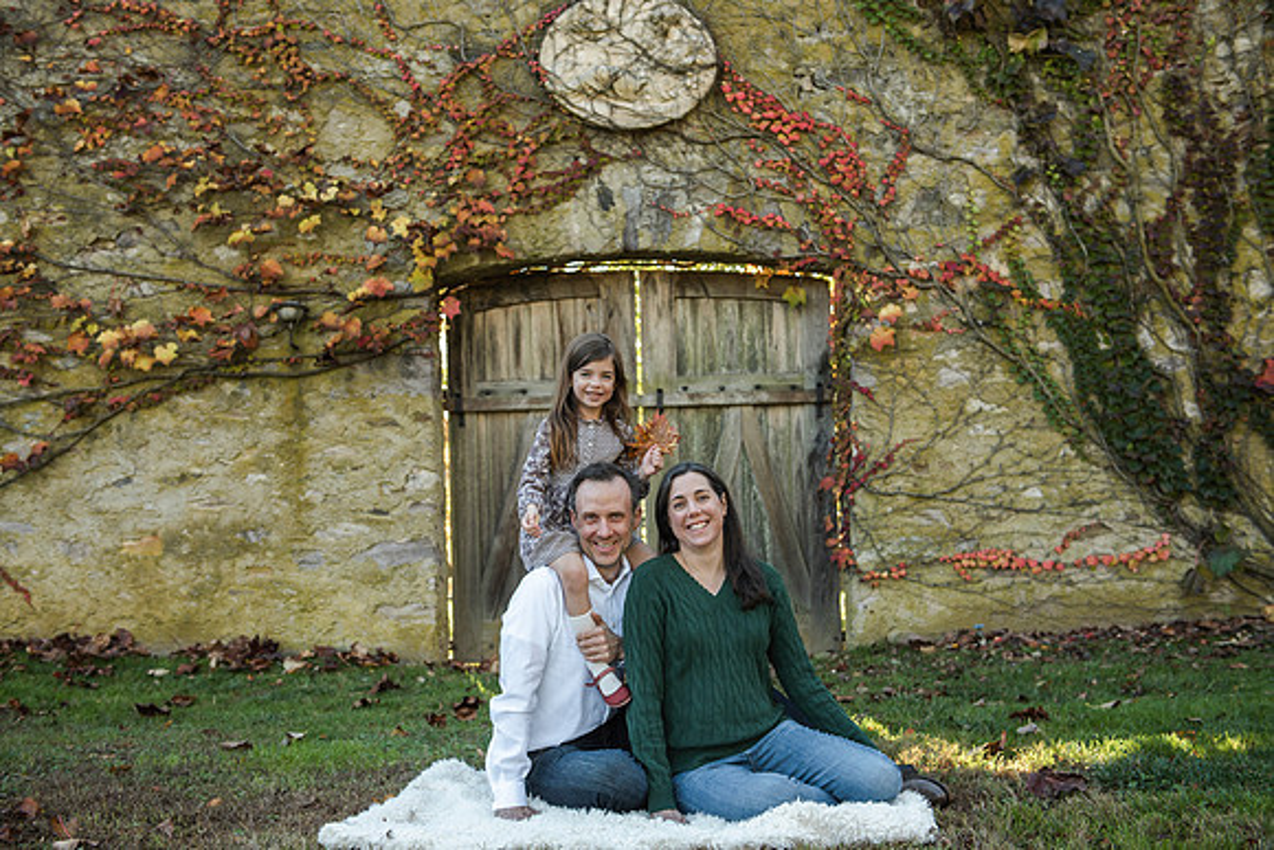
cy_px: 425
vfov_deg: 29.2
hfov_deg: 42.7
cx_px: 621
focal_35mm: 46
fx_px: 1630
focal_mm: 44
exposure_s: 1/640
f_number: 3.5
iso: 640
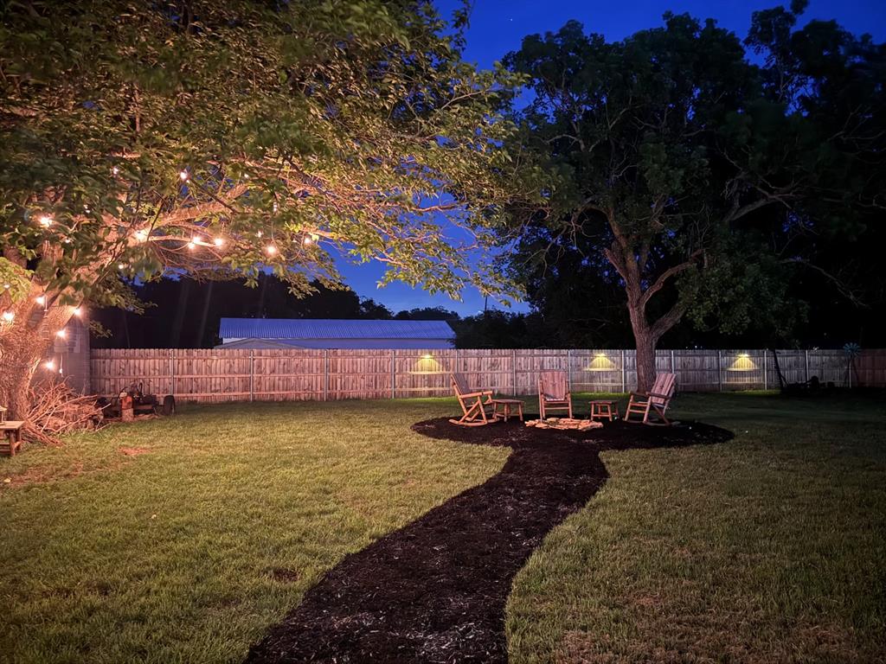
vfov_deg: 56.8
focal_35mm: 24
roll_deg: +0.4
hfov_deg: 71.6
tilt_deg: +1.4
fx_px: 614
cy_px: 332
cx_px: 443
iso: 2500
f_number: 1.78
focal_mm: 6.76
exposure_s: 1/5
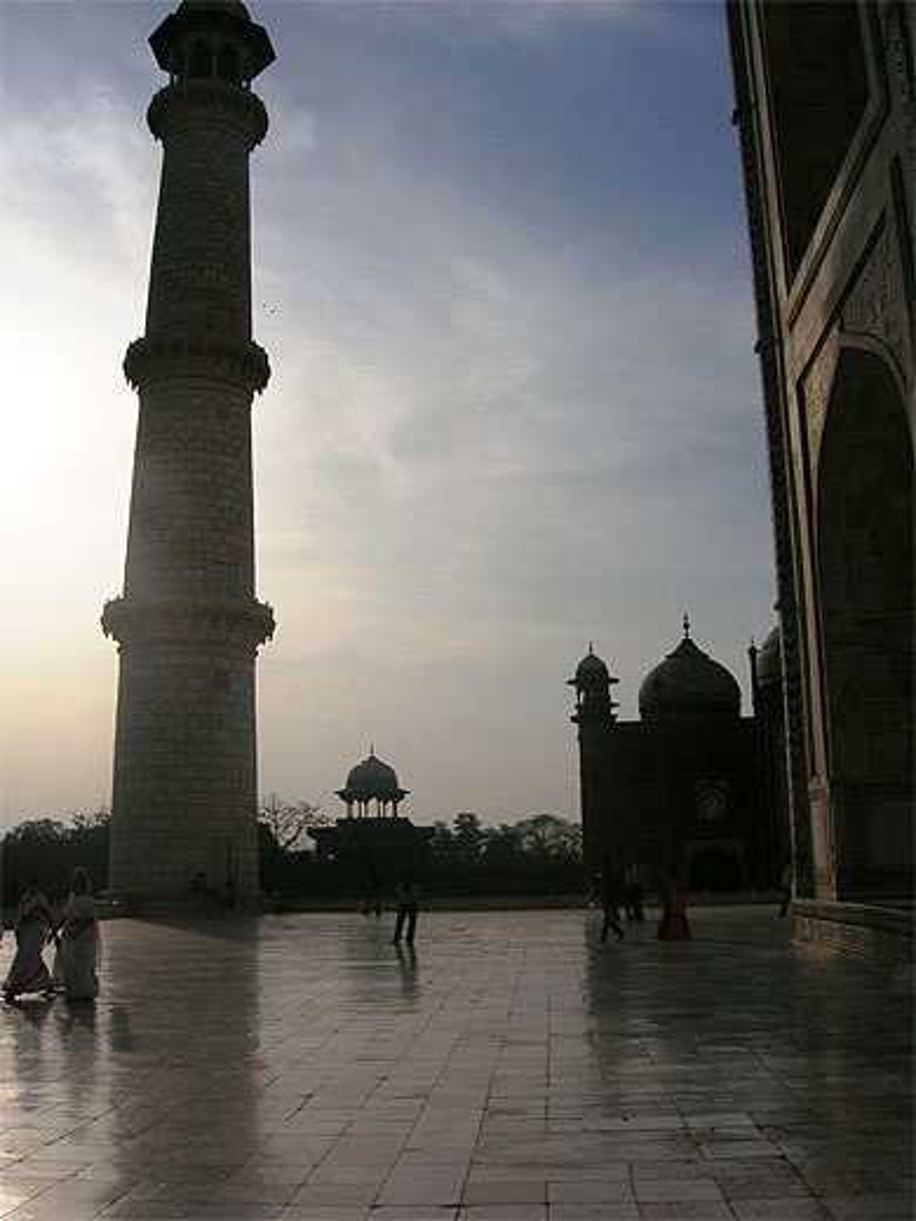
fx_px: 1200
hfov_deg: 41.8
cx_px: 458
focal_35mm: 34
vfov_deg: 54.0
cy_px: 610
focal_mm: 5.7
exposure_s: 1/3000
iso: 50
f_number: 4.9
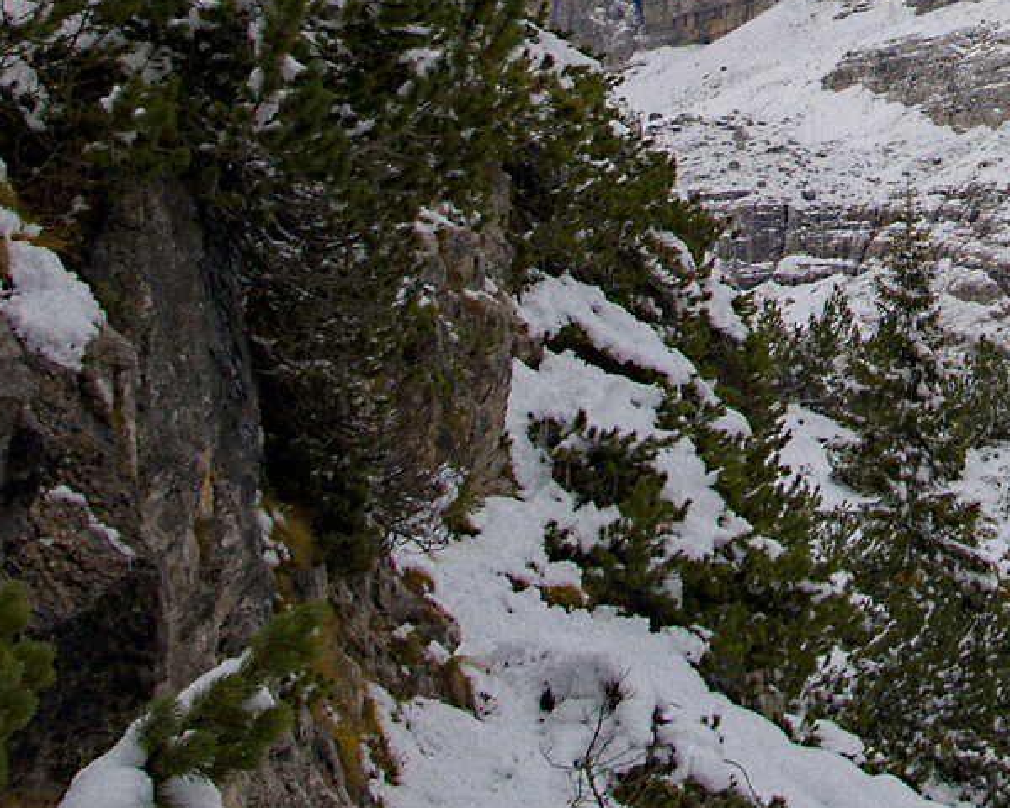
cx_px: 1347
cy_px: -321
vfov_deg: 11.1
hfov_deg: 13.7
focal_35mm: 135
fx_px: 4035
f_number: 6.3
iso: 200
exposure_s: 1/800
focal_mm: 24
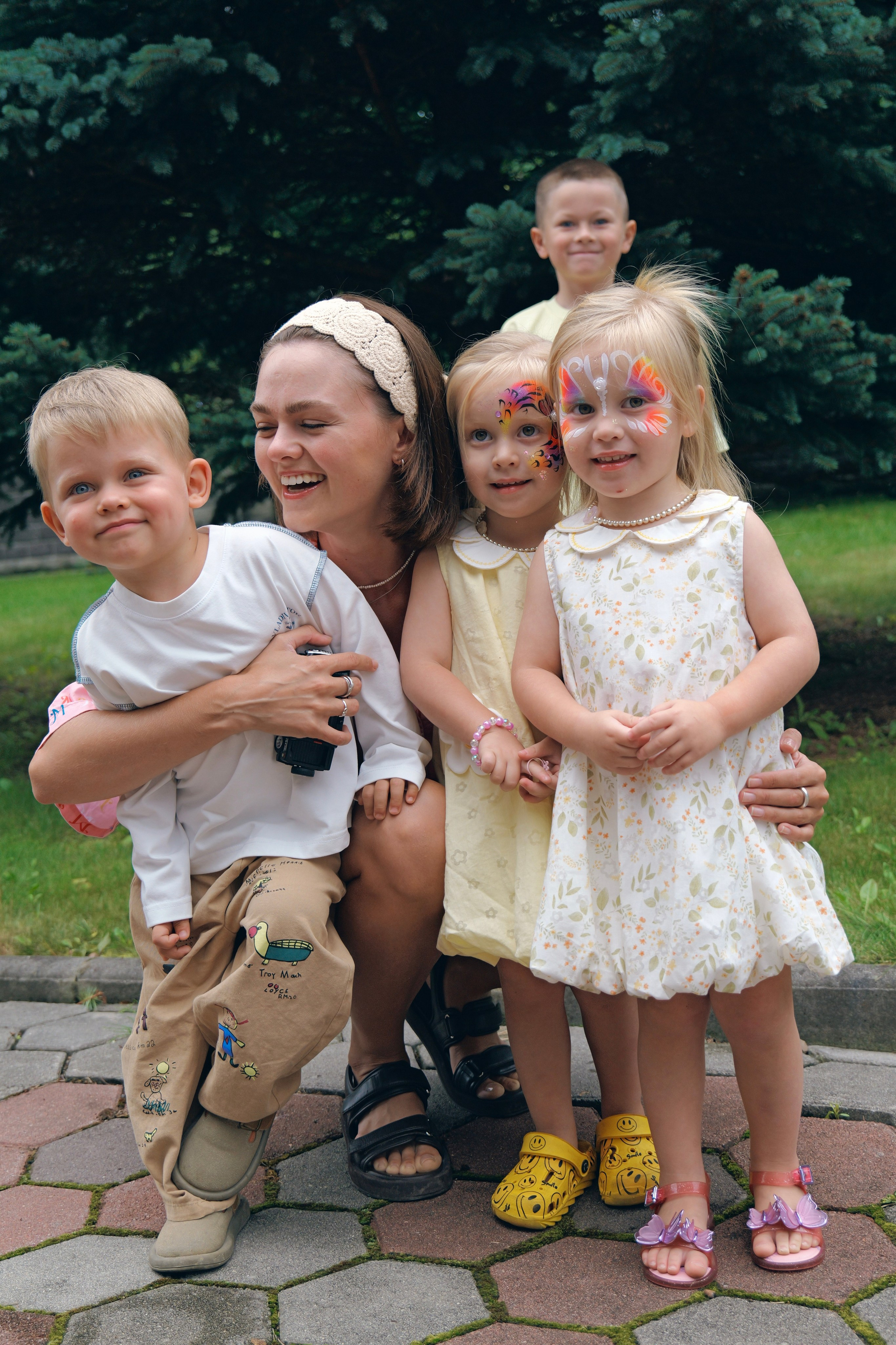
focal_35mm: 40
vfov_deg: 48.5
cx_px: 448
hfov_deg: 33.4
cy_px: 672
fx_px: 1493
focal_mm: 40
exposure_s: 1/250
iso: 500
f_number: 4.8
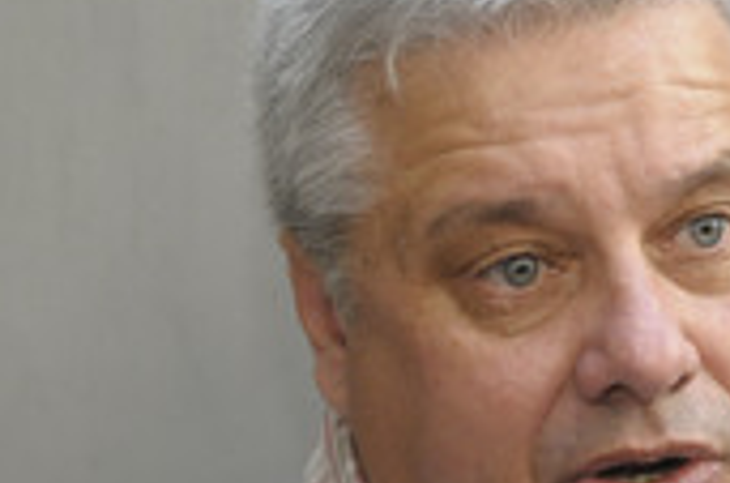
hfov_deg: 11.8
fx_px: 3519
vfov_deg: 7.8
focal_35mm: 174
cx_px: 534
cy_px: 395
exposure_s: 1/250
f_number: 5.6
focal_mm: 50
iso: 1250
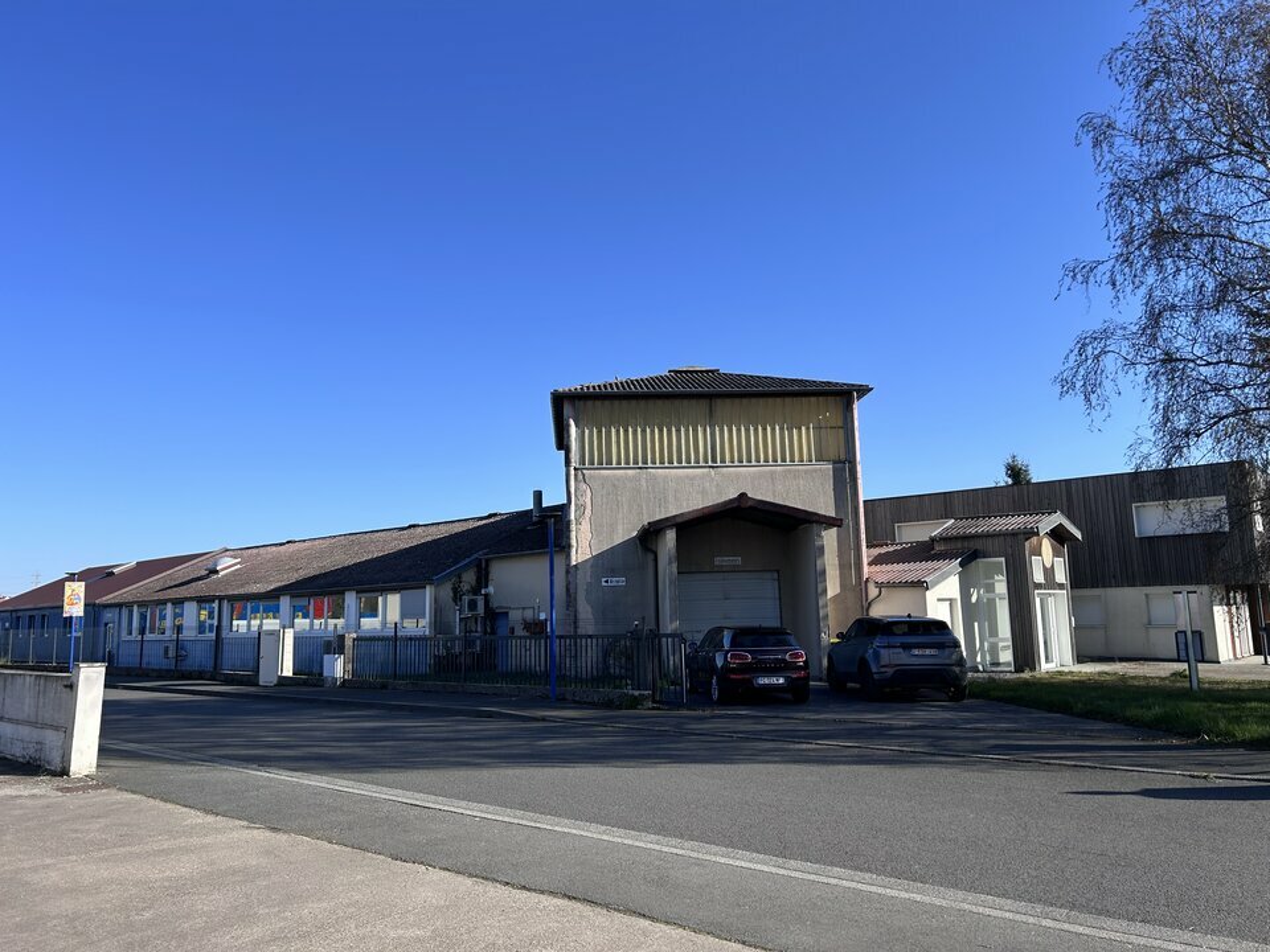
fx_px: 954
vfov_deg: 53.1
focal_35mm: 26
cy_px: 476
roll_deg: +1.1
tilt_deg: +8.0
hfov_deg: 67.3
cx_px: 635
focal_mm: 5.7
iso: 50
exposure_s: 1/2994
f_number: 1.5
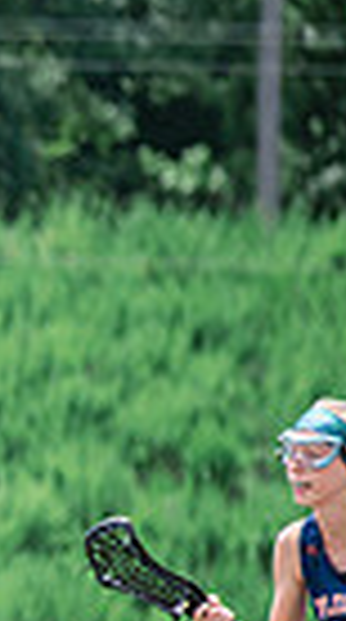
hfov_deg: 1.4
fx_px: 14491
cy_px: 695
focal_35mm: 883
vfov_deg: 2.4
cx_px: -912
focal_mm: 200
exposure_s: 1/1250
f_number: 4.5
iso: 250
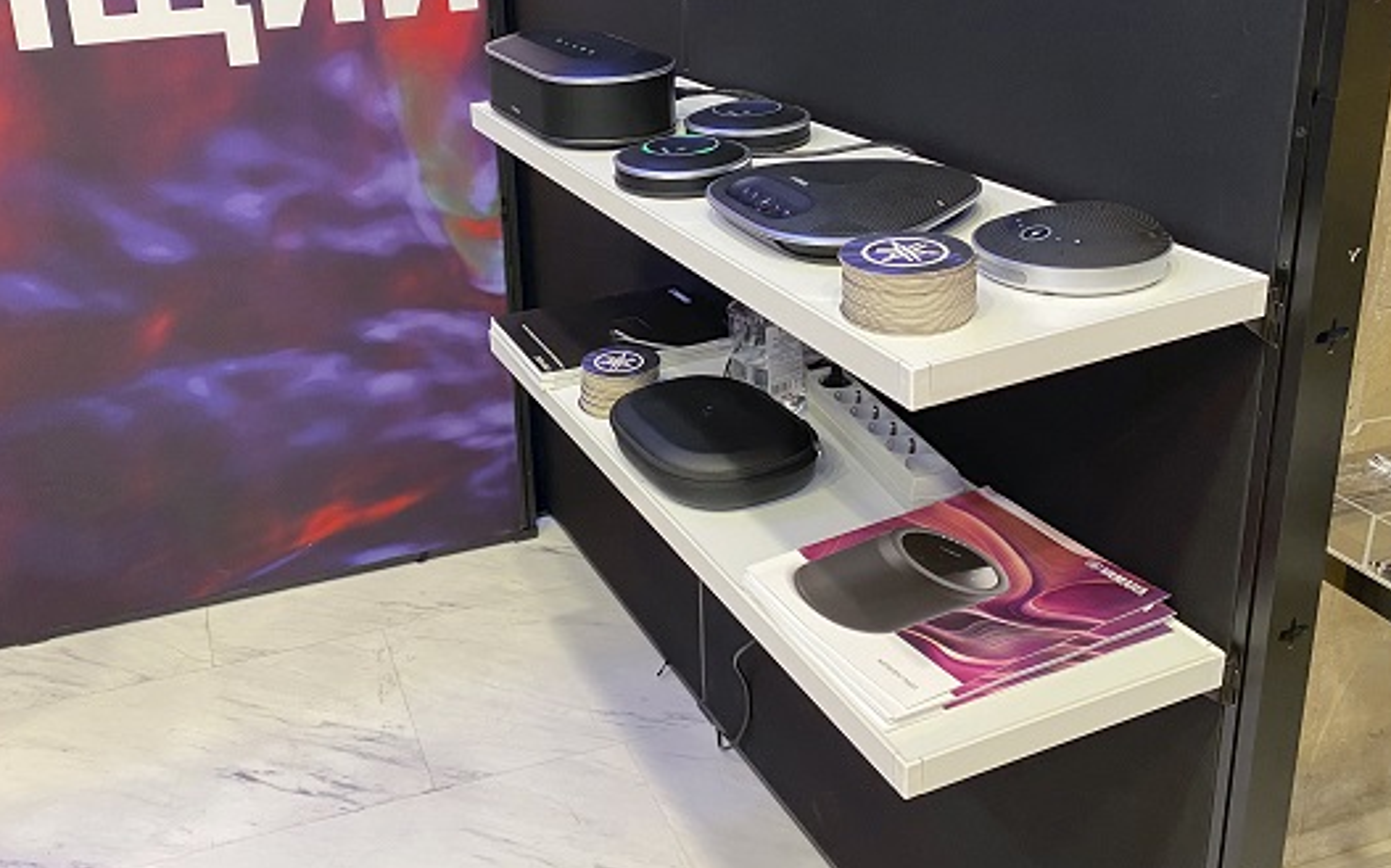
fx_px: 1289
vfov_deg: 36.6
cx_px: 557
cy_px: 252
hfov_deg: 56.3
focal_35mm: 34
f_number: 1.8
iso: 250
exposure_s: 1/50
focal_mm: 4.25
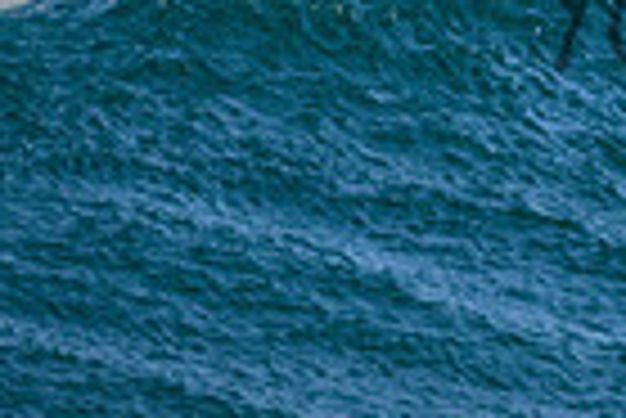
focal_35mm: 3339
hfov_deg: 0.6
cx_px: 1000
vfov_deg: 0.4
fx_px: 58121
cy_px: -38
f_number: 11
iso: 1600
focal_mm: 800
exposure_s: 1/2000
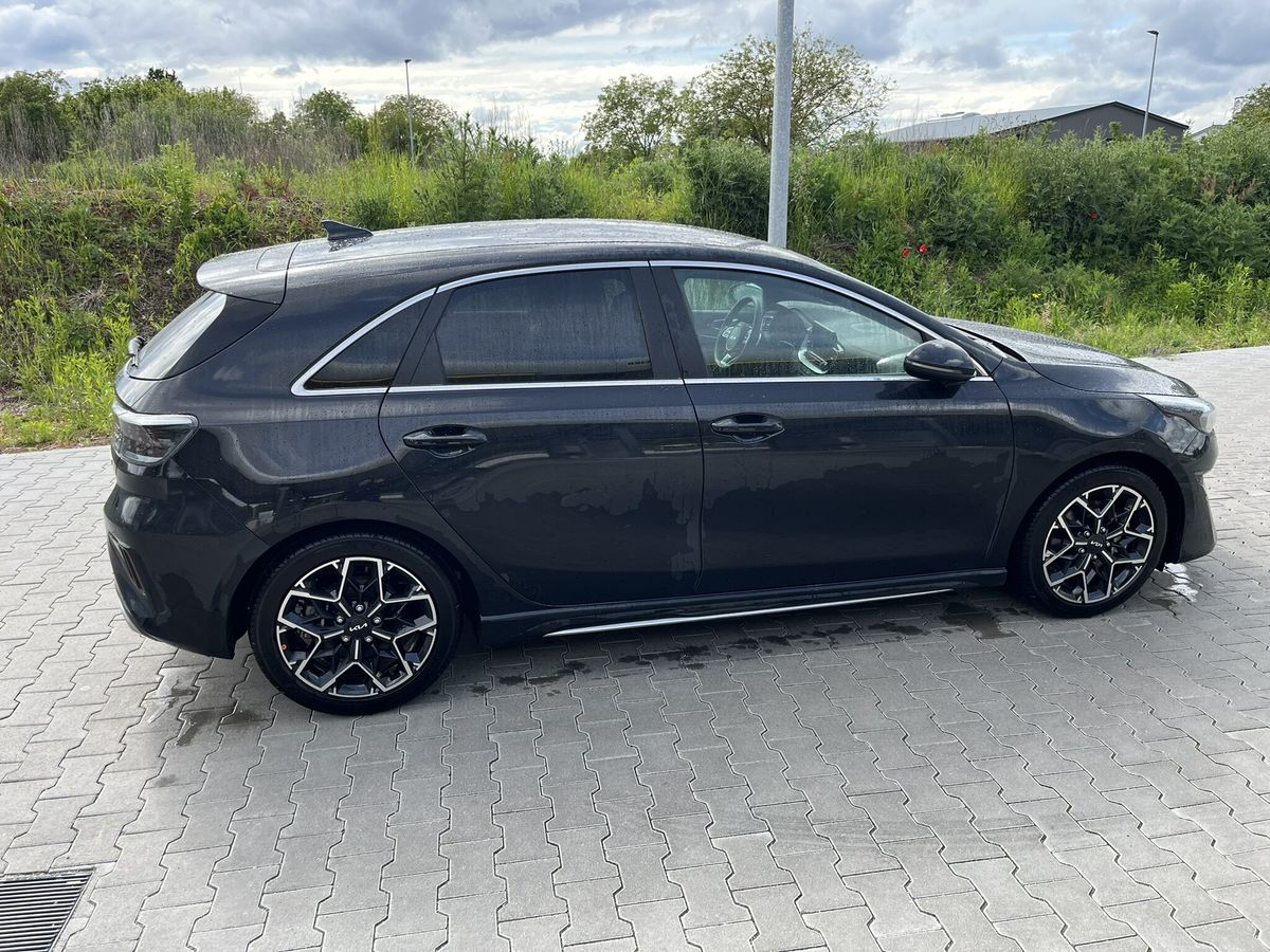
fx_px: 954
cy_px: 476
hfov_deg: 67.3
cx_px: 635
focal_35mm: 26
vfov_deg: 53.1
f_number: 1.6
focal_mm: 5.1
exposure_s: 1/799
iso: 50
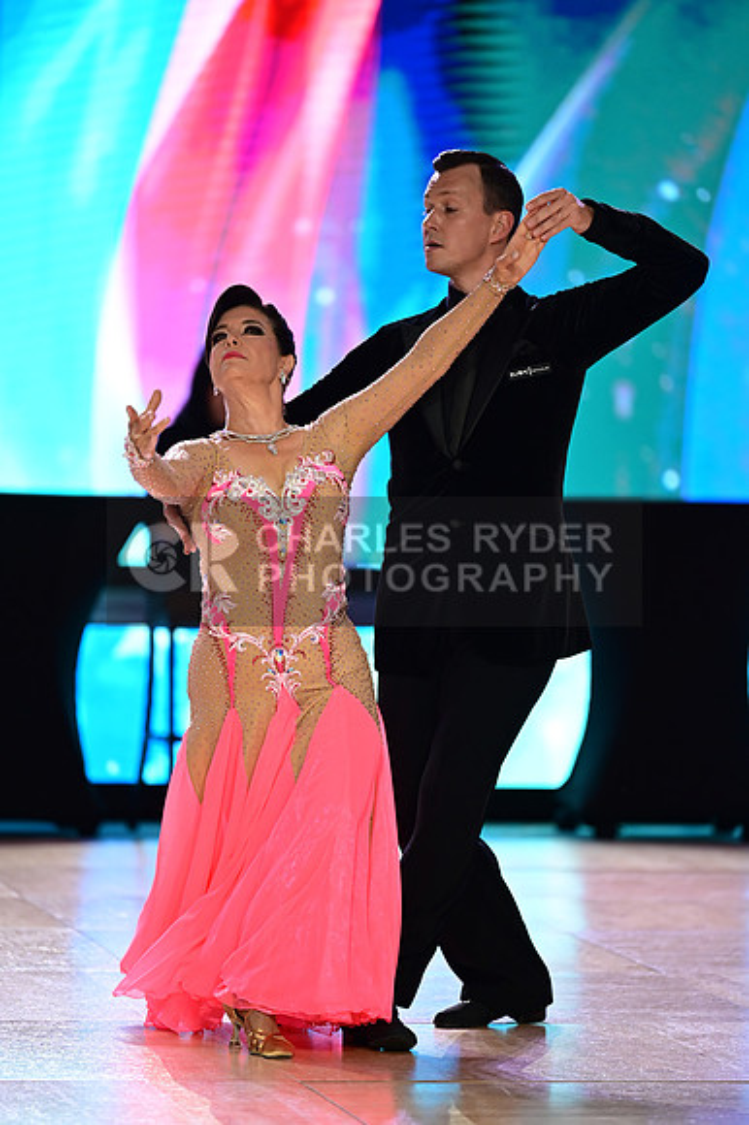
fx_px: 6249
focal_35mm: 200
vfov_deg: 10.3
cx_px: 374
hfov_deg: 6.9
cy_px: 562
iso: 1600
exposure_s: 1/500
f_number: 2.8
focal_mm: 200
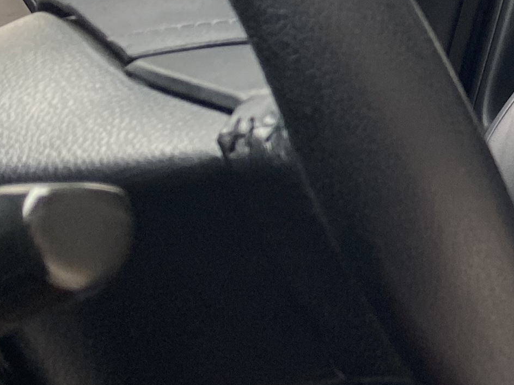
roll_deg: -4.4
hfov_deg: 14.8
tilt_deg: +0.7
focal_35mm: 111
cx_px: 998
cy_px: -125
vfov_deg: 12.9
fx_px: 1648
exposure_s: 1/121
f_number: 1.8
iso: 125
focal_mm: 4.25
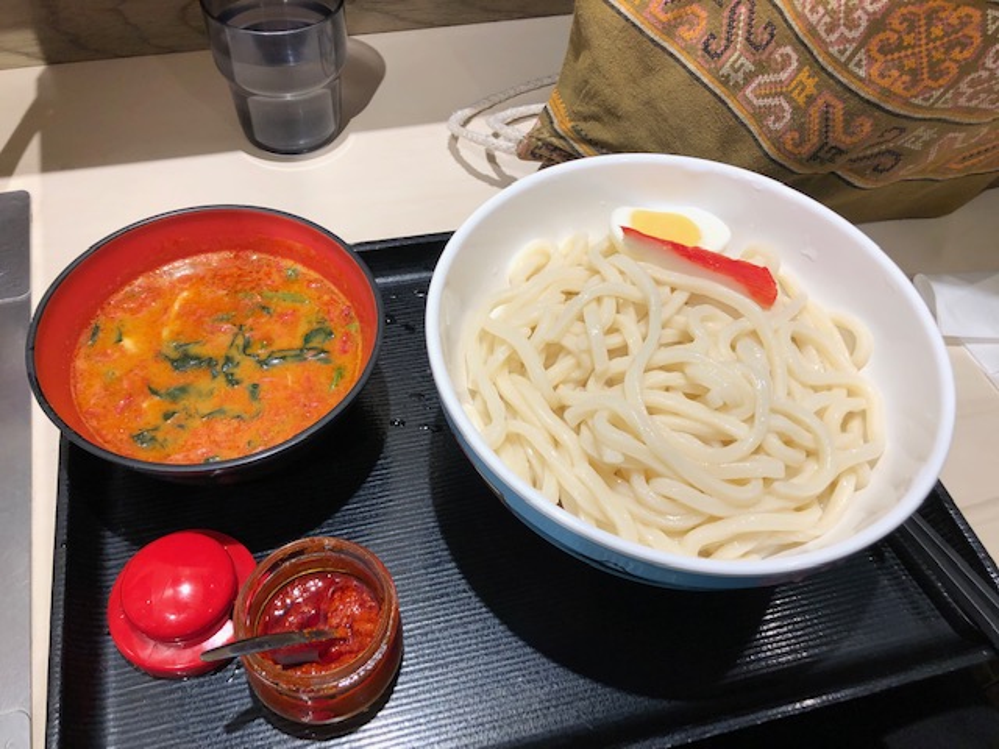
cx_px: 500
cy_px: 374
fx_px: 808
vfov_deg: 49.7
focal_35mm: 28
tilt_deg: -52.5
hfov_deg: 63.4
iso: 40
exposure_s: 1/120
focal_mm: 3.99
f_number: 1.8
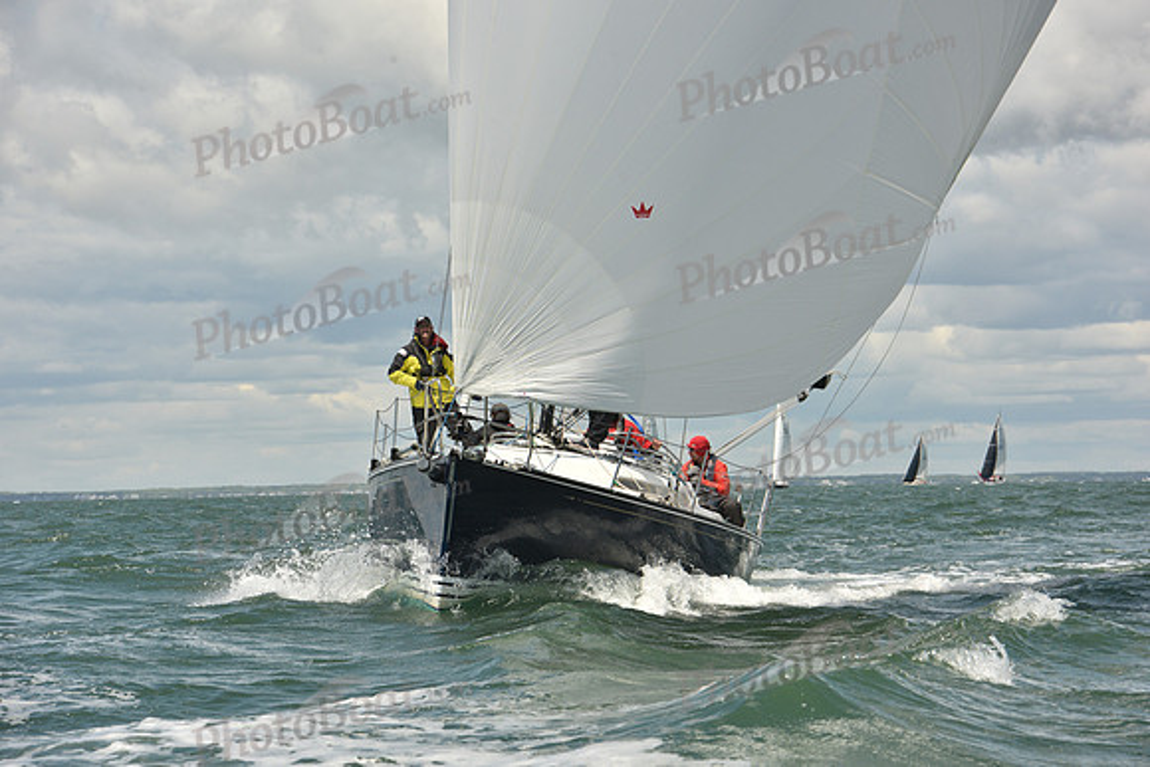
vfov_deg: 8.3
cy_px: 384
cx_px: 575
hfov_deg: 12.4
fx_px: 5272
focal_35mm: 165
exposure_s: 1/800
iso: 320
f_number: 11
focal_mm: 165
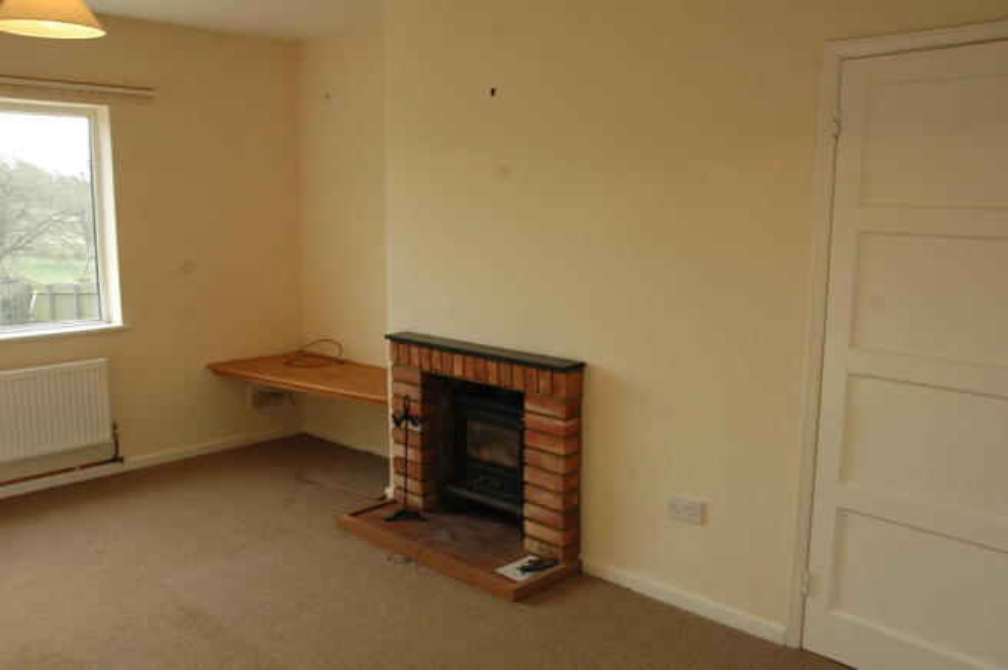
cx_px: 504
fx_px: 923
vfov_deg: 39.9
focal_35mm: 33
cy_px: 335
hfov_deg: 57.3
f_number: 7.1
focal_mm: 22
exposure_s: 1/80
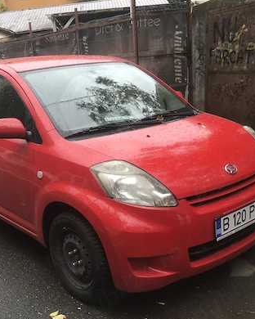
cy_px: 168
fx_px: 396
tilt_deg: -12.8
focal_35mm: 42
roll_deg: +6.9
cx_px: 72
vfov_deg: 43.8
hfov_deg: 35.1
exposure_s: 1/330
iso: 20
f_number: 1.8
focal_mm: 3.99
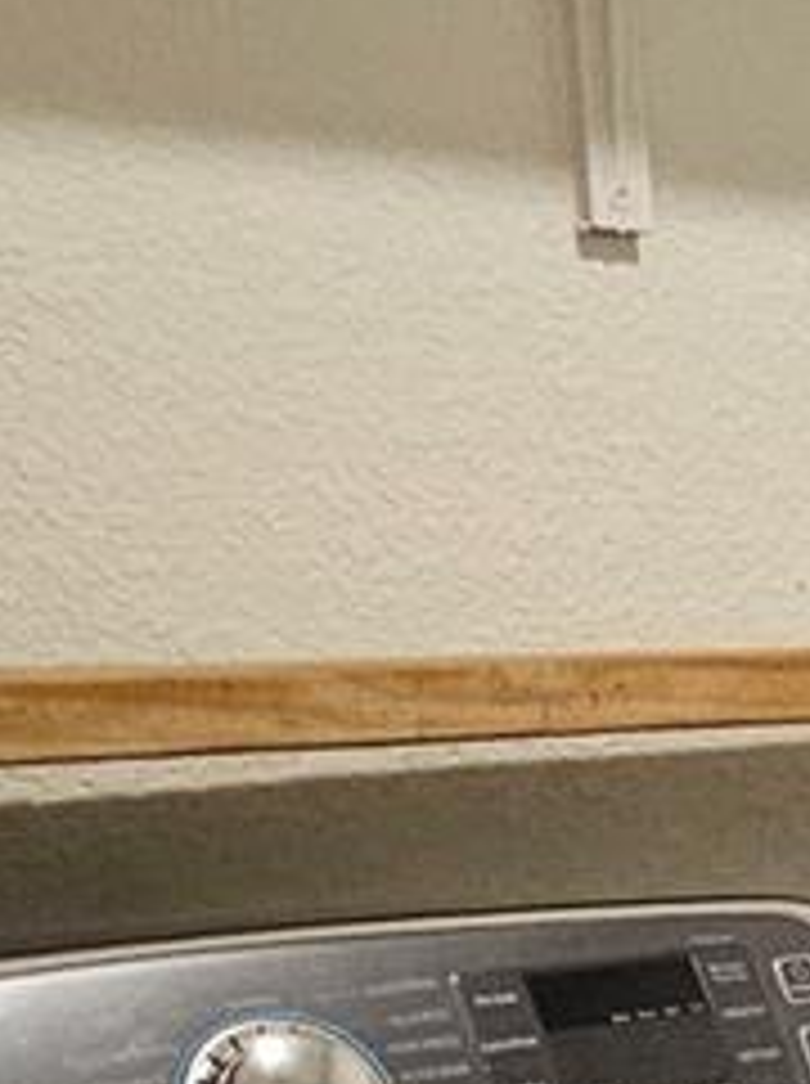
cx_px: 1827
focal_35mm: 83
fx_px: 2596
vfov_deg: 22.9
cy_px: 1008
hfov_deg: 13.7
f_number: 2.2
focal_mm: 2.2
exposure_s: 1/60
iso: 400
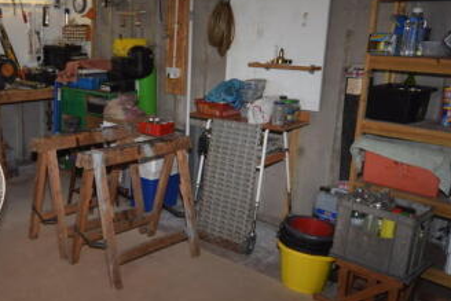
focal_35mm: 36
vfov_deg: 36.9
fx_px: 451
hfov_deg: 49.9
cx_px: 90
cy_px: 137
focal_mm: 12
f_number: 4.5
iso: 100
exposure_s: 1/60
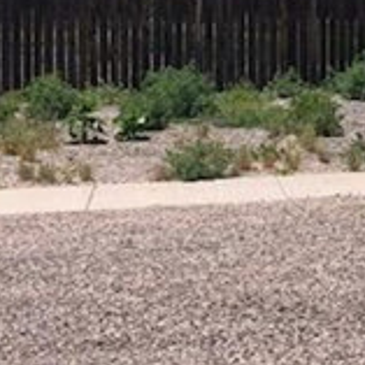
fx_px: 1205
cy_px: 5
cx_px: 425
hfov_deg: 16.6
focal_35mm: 101
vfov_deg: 16.9
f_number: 1.8
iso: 20
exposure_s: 1/1845
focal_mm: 4
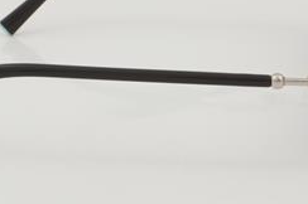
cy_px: 40
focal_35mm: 123
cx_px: 146
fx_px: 1051
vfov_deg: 11.1
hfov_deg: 16.7
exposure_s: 1/3
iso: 100
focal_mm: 50
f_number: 32
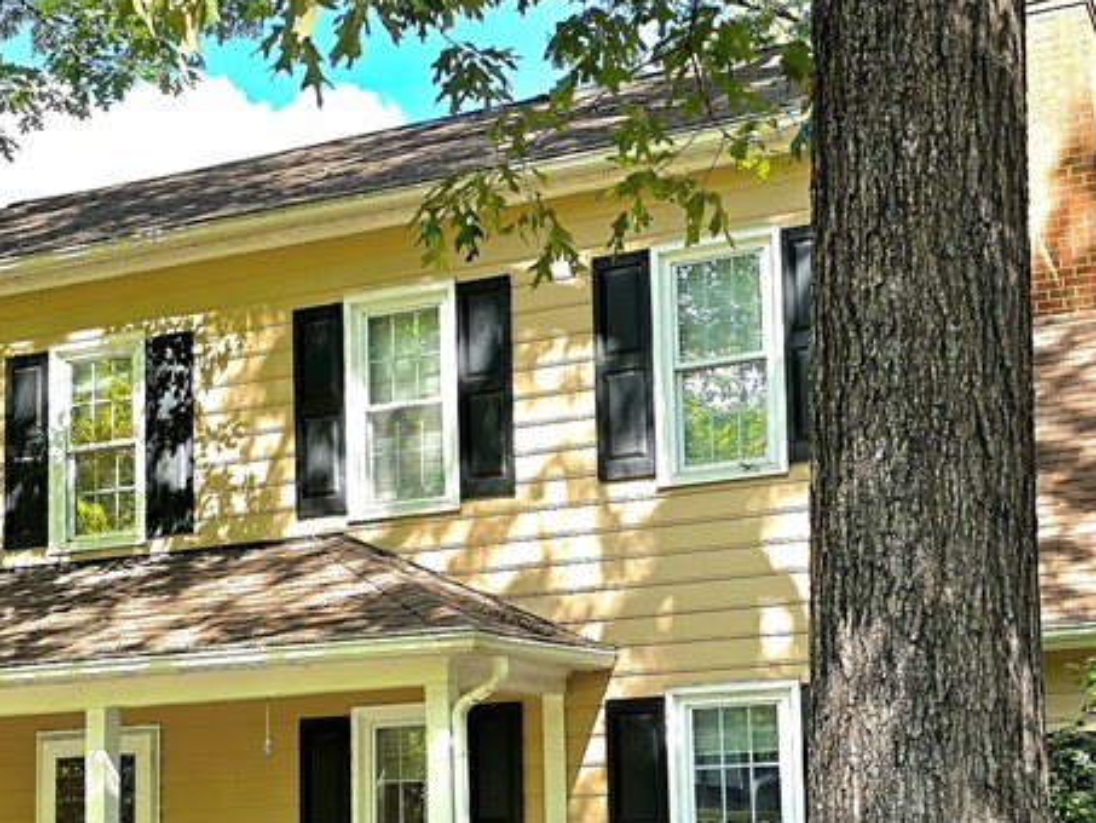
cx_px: 576
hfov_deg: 36.8
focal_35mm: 52
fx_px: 1647
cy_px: 654
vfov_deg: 27.5
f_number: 1.7
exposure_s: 1/204
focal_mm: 6.3
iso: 12
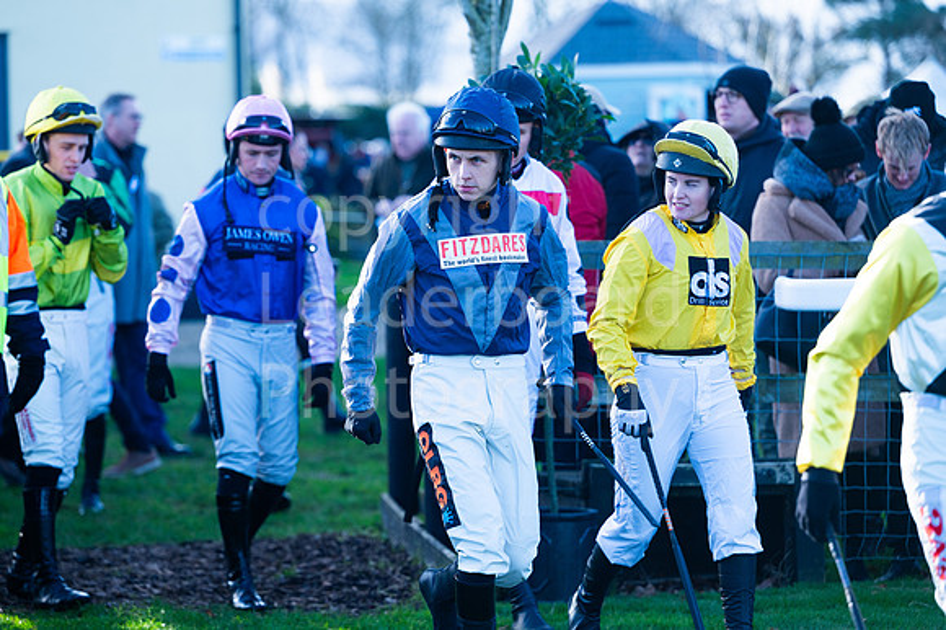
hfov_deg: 12.2
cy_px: 293
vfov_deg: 8.2
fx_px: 4414
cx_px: 448
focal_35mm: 168
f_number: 3.2
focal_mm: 145
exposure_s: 1/1250
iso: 320
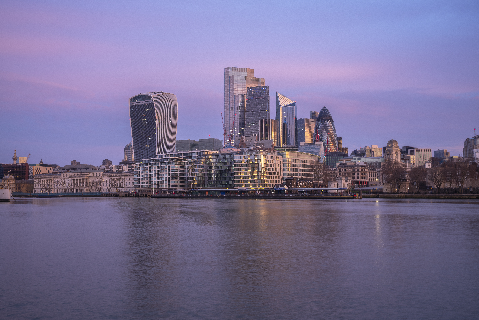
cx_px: 240
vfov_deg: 36.9
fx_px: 479
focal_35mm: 36
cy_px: 160
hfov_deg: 53.1
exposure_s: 1/1.25
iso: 100
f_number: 13
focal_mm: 36
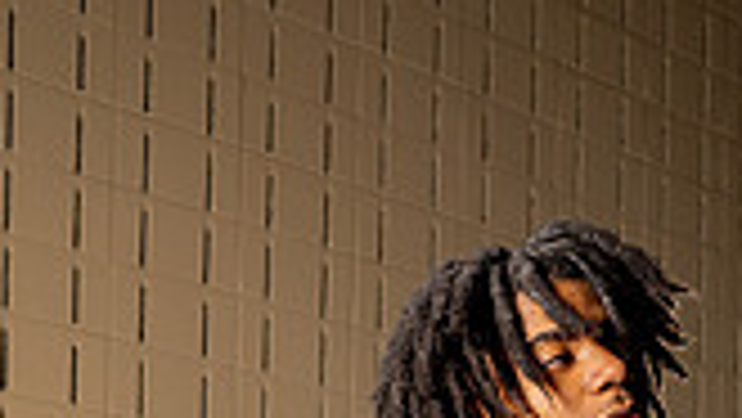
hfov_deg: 21.2
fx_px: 1968
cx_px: 508
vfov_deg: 10.7
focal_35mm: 100
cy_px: 935
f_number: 6.3
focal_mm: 35
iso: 320
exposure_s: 1/250
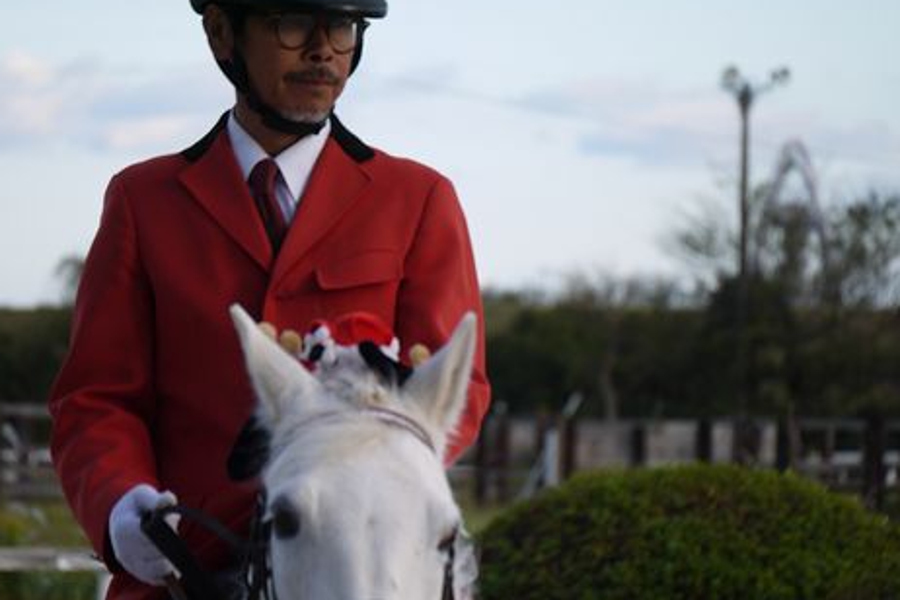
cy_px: 417
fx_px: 10124
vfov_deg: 3.4
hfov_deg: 5.1
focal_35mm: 405
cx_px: 429
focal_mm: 150
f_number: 5.6
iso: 160
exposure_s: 1/320
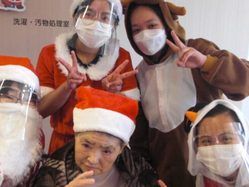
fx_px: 345
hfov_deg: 39.5
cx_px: 103
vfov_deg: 30.2
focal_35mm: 48
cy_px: 114
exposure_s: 1/125
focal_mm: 6.9
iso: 400
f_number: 3
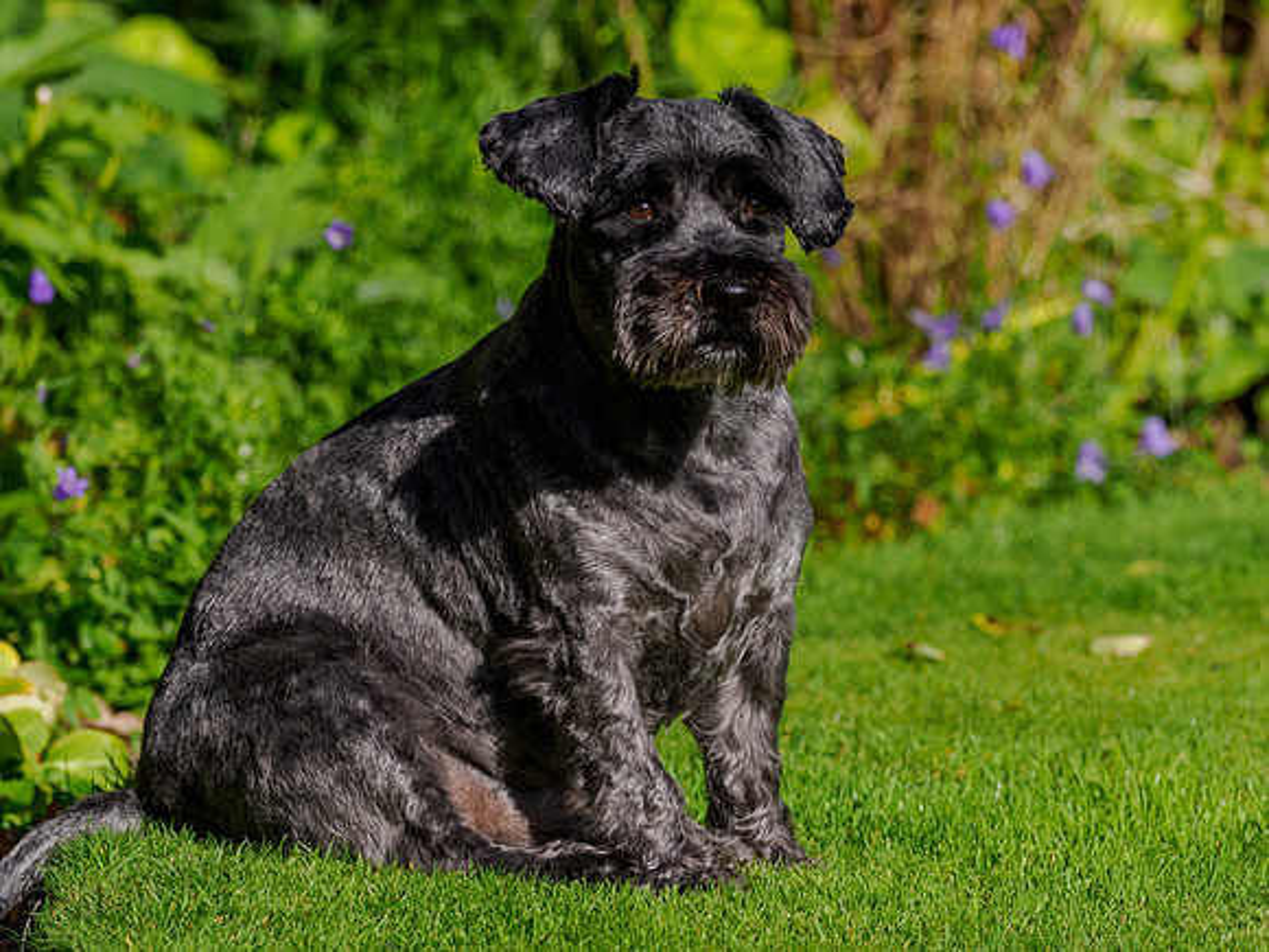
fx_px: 22032
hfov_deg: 3.3
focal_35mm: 601
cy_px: 476
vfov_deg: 2.5
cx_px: 634
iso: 200
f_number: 5.6
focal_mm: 300
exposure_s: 1/1600
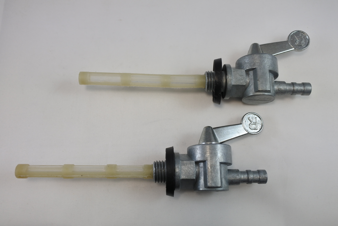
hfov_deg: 57.2
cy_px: 113
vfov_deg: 40.0
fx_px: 310
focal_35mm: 33
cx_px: 169
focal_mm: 12.3
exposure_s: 1/250
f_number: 3.8
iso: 250
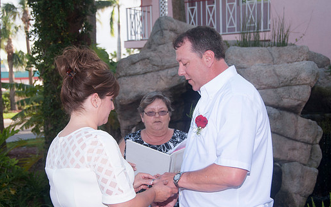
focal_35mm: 62
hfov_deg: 33.0
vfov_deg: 20.9
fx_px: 559
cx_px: 149
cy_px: 109
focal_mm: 36
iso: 200
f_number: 5.6
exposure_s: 1/250
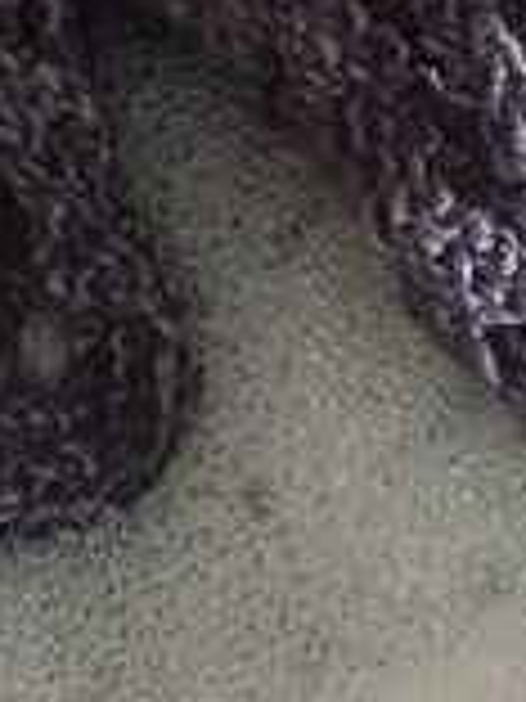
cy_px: -702
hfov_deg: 9.8
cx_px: -108
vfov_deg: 11.8
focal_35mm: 149
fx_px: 3019
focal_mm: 4.15
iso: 250
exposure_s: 1/17
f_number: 2.2
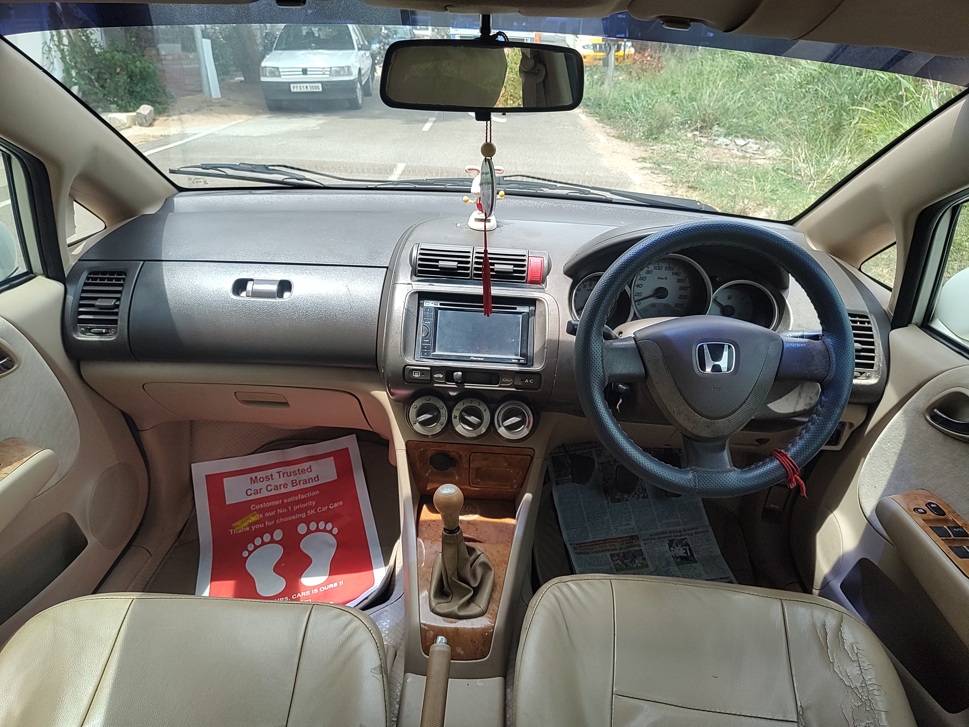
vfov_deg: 58.9
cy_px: 364
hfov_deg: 73.9
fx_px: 644
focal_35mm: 23
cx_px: 484
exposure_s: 1/594
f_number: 1.8
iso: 100
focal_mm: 5.56
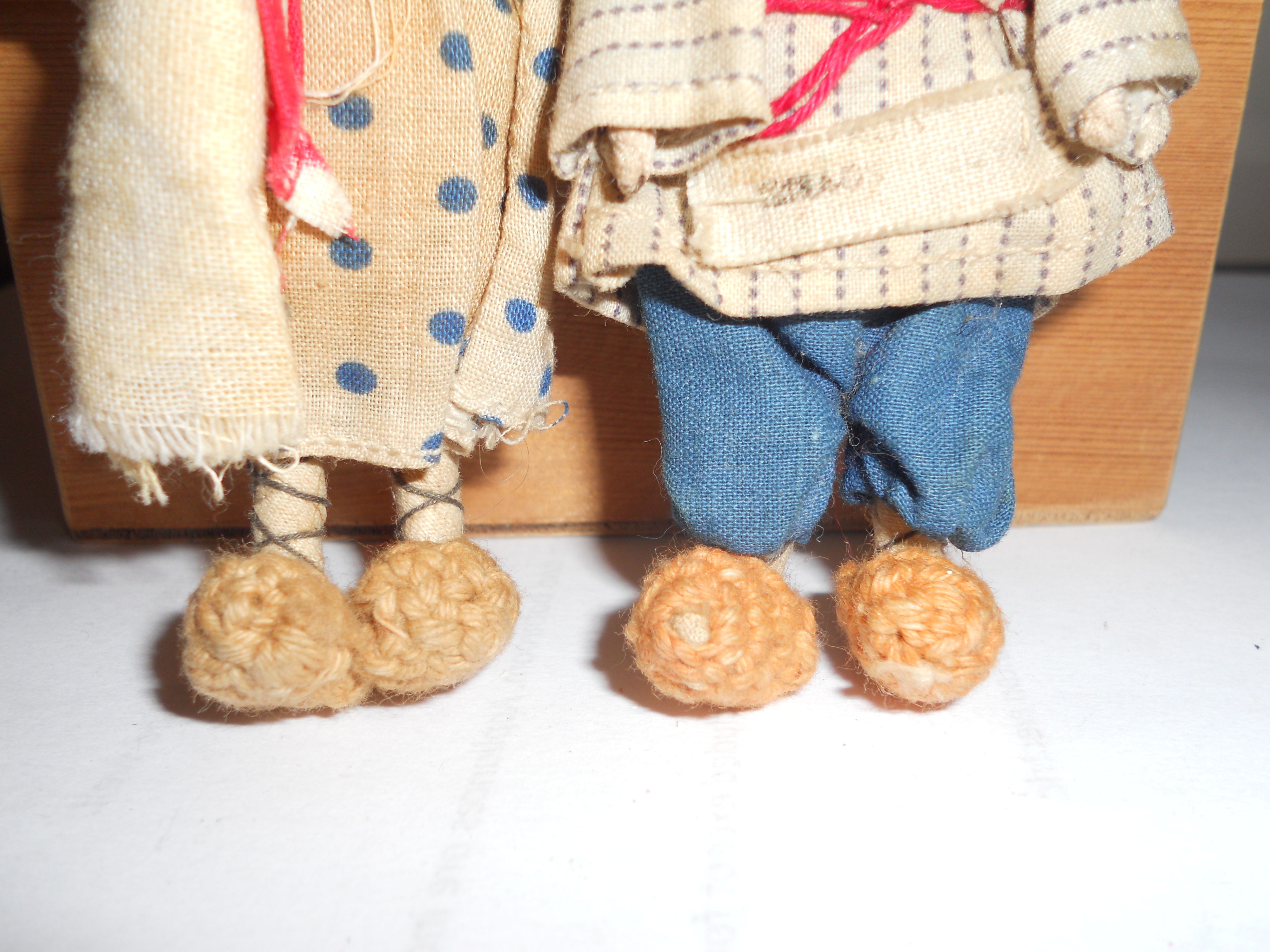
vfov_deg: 44.2
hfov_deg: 56.8
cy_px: 476
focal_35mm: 32
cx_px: 635
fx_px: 1174
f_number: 8.8
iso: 80
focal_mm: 5.8
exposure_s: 1/25
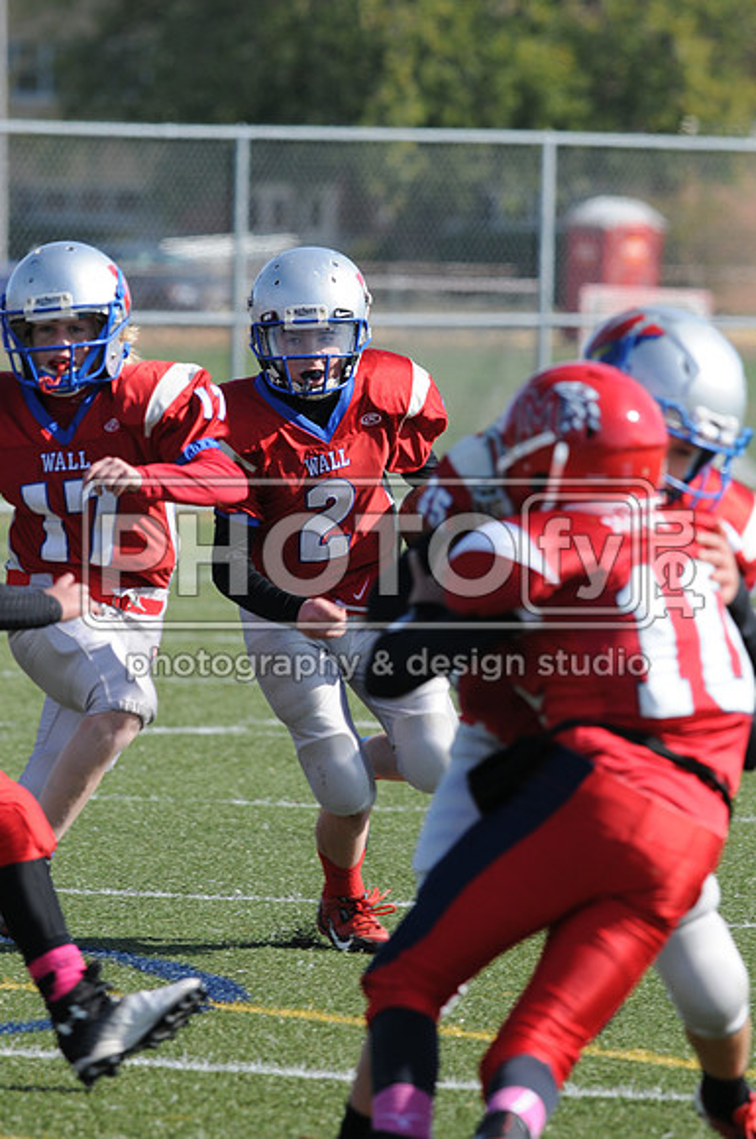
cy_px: 570
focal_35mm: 450
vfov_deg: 4.6
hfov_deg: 3.0
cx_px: 378
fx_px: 14216
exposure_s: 1/500
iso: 200
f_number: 7.1
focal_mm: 300
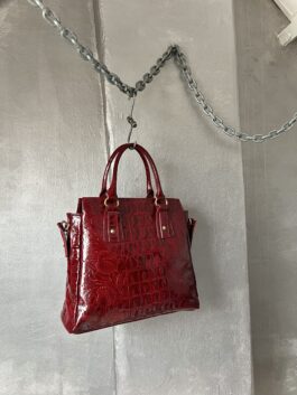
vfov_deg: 67.3
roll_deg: +0.0
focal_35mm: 26
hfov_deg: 53.1
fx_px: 297
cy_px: 198
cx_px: 148
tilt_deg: +0.7
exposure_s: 1/60
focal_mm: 5.7
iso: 200
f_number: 1.5
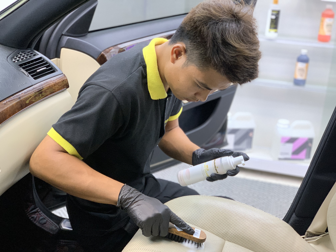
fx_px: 505
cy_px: 126
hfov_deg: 36.8
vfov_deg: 28.0
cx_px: 168
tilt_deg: -19.7
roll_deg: -3.6
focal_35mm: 52
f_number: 2.4
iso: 400
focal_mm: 6
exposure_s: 1/60
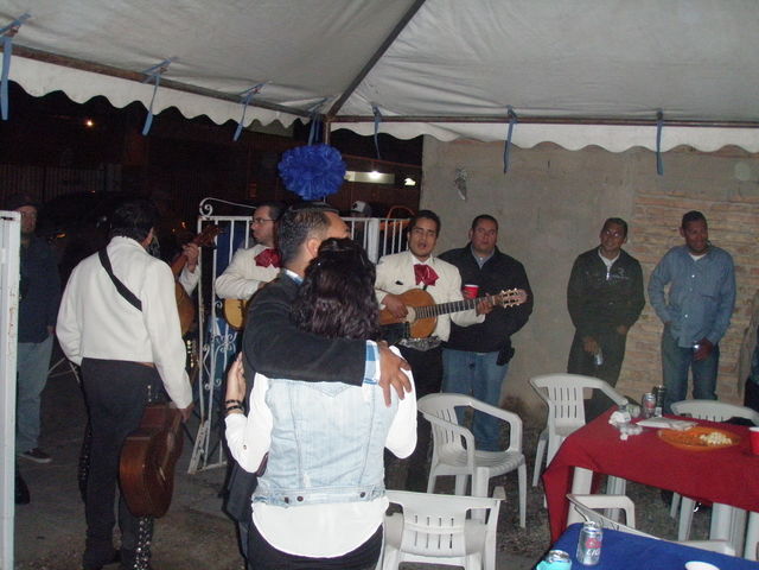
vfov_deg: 37.7
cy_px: 285
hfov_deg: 49.0
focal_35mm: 38
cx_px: 380
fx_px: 833
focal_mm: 6.7
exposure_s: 1/30
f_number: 3.5
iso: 500
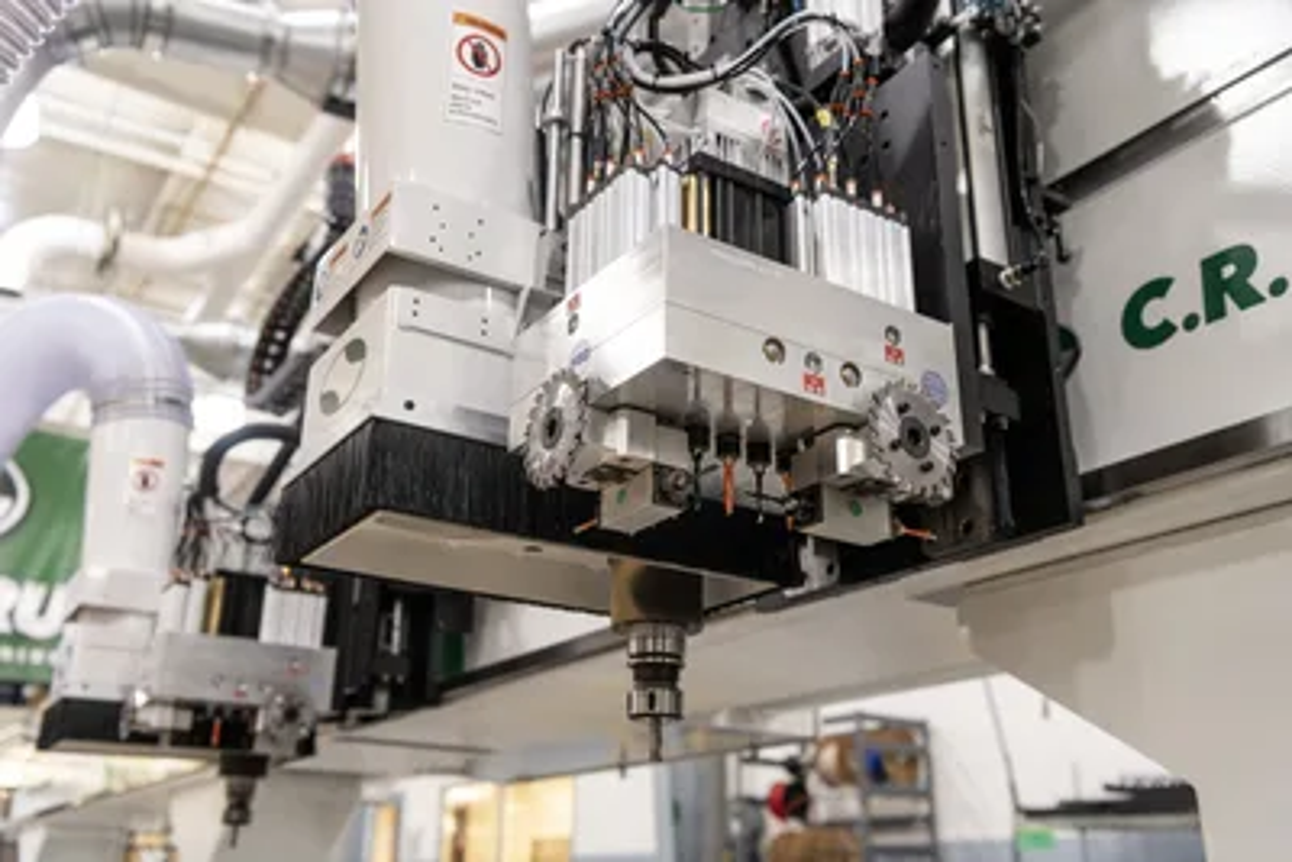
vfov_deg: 38.9
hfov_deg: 55.8
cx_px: 646
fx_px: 1221
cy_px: 431
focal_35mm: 34
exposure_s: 1/50
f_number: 4
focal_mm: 34
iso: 400
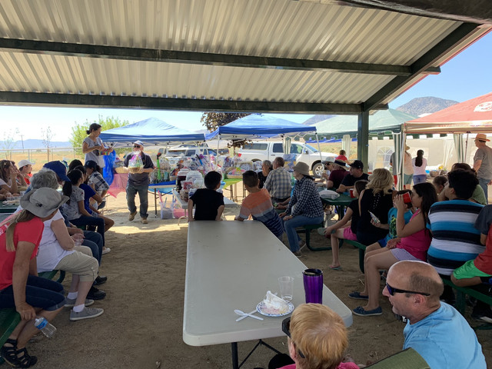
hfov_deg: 67.3
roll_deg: -0.5
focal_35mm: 26
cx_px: 246
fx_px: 370
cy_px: 184
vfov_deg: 53.1
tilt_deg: -2.7
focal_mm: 4.25
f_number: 1.8
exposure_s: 1/289
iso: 25
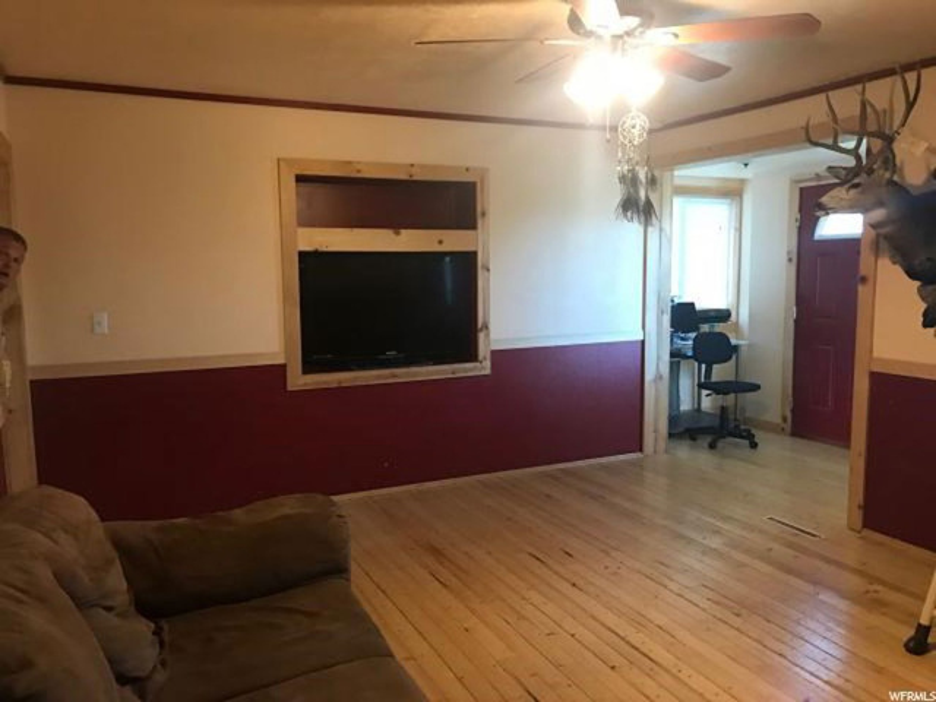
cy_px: 351
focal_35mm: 28
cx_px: 468
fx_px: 757
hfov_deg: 63.4
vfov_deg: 49.7
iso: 80
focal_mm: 3.99
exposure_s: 1/15
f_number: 1.8
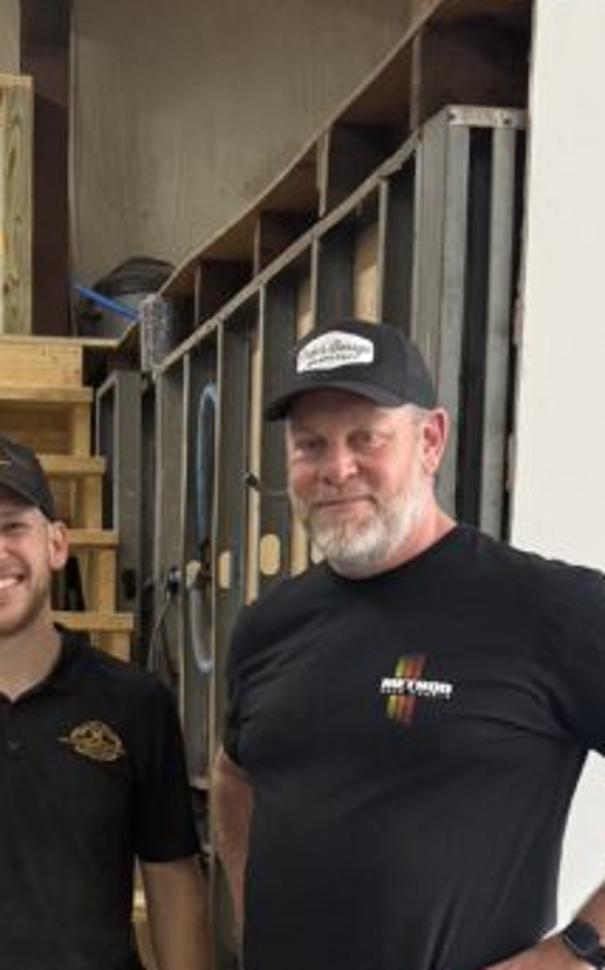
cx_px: 124
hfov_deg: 17.0
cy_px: 1012
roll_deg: -0.2
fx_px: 2007
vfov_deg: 25.5
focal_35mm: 76
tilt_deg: -9.0
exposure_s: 1/60
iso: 125
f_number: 1.78
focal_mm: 6.76
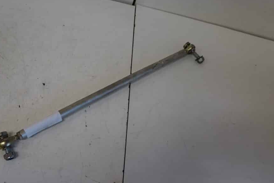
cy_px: 106
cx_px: 128
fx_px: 256
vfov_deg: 39.2
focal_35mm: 34
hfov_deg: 56.3
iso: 800
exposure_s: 1/60
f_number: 5
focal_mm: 19
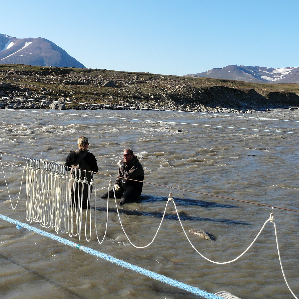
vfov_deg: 39.2
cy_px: 148
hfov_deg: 39.1
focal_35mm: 43
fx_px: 420
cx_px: 132
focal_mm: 4.6
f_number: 5.6
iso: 100
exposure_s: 1/320
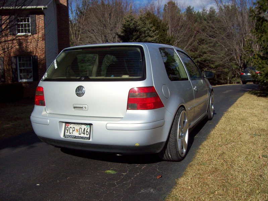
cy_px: 100
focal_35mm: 36
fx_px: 279
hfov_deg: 51.4
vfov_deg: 39.6
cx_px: 134
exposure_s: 1/1103
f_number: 4.8
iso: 80
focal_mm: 6
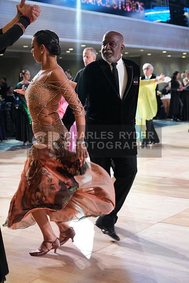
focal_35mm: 61
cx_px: 94
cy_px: 142
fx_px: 480
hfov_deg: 22.3
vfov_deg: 32.9
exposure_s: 1/200
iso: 2500
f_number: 4
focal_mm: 61
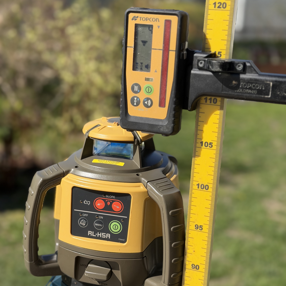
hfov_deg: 30.0
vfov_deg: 30.0
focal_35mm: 57
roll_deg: -3.0
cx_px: 143
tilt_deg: -15.2
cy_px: 153
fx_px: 533
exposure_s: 1/3704
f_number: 1.78
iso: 64
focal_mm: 6.76
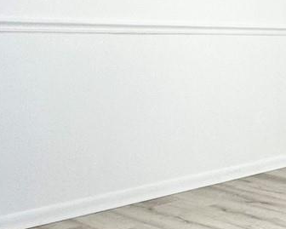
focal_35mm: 65
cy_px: 92
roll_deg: -1.4
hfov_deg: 20.2
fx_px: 550
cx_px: 525
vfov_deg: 23.5
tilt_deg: -6.4
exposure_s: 1/99
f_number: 2.2
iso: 125
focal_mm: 2.22
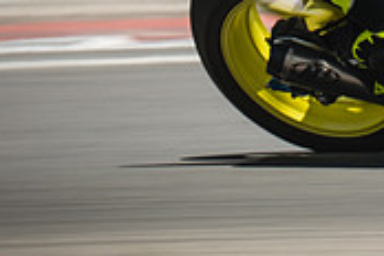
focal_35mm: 1999
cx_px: 505
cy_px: -156
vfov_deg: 0.7
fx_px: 21321
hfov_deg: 1.0
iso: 160
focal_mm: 400
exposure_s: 1/250
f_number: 8
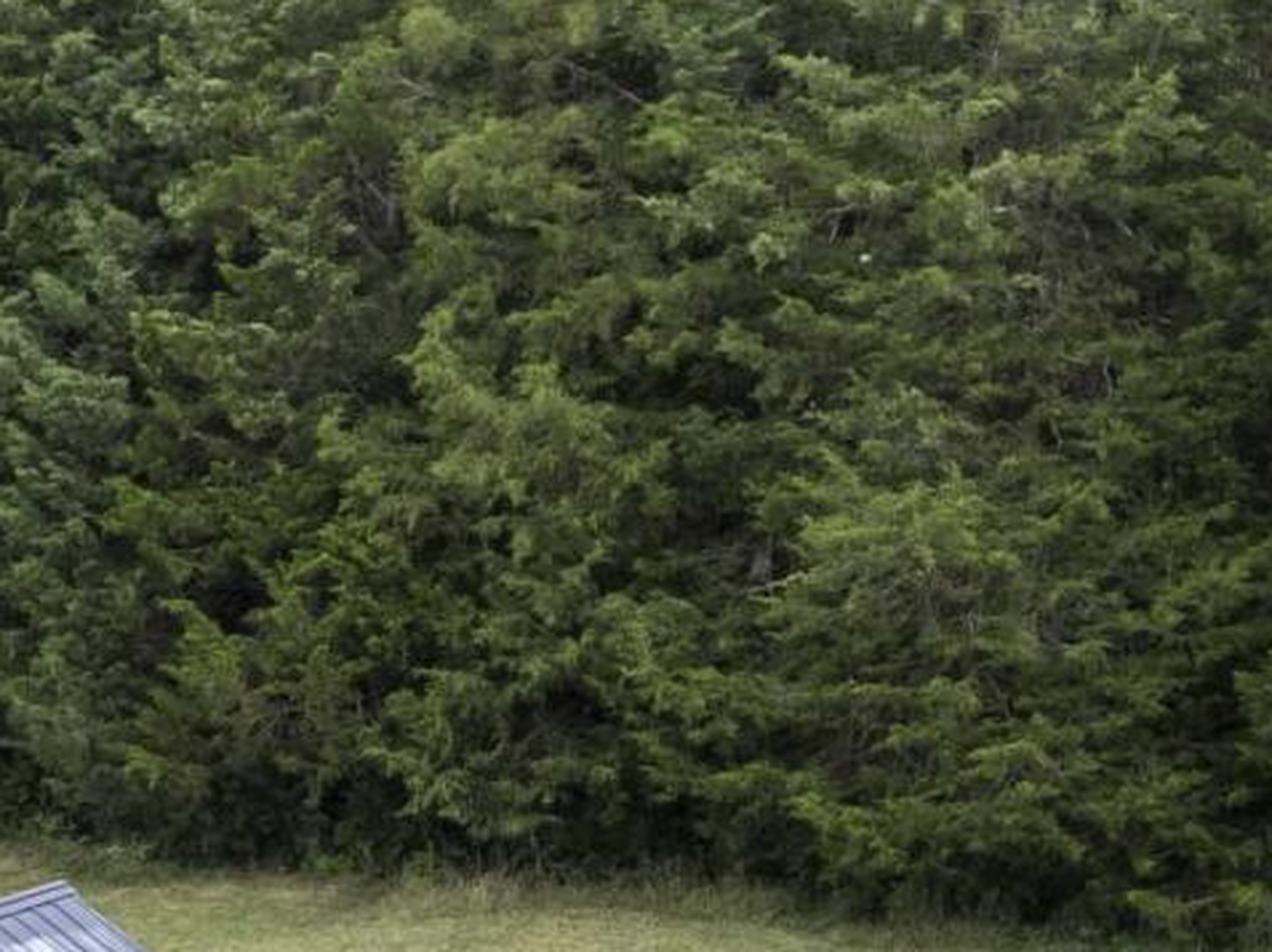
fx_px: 5544
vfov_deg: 9.6
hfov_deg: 12.7
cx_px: -312
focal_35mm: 151
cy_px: 1365
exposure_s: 1/160
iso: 310
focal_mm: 12.29
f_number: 2.8
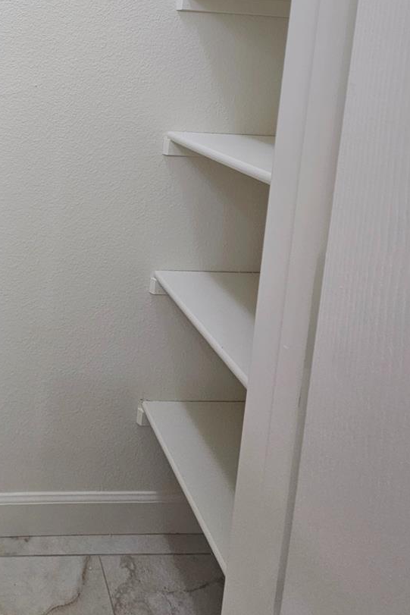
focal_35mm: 25
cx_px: -6
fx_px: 427
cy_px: 93
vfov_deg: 63.0
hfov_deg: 43.5
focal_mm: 2.2
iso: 80
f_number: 2.2
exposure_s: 1/60
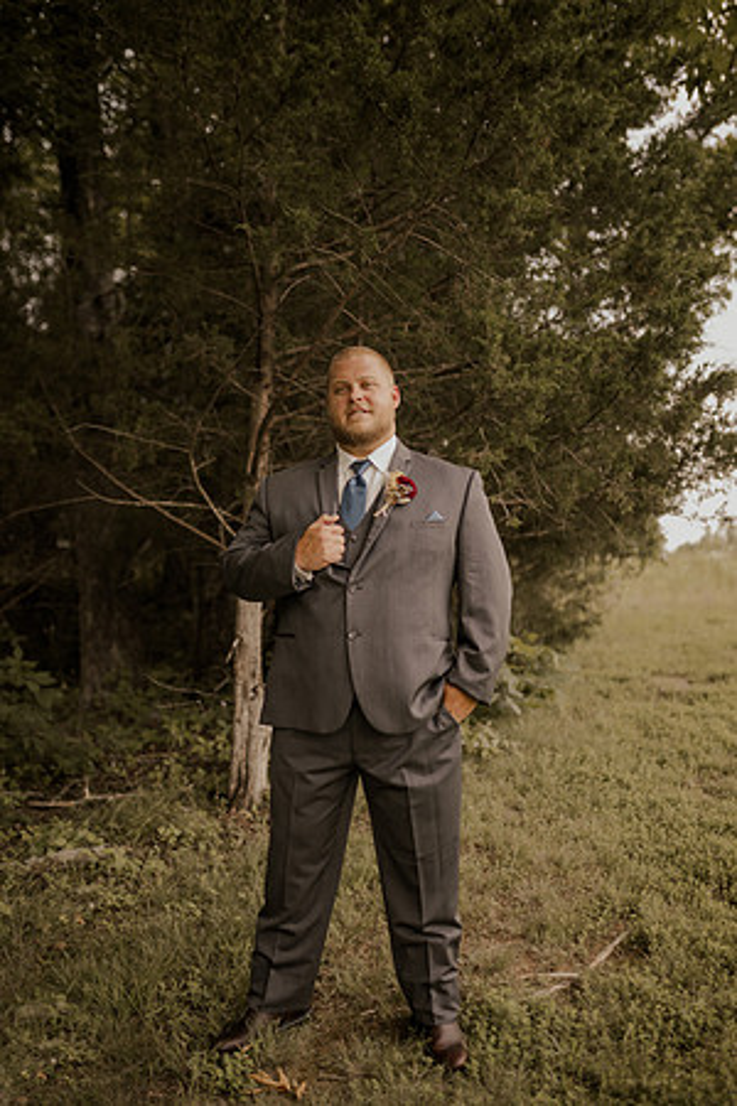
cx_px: 368
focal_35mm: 35
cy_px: 553
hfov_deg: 37.9
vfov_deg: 54.4
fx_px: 1075
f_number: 1.6
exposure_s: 1/400
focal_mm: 35
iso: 64
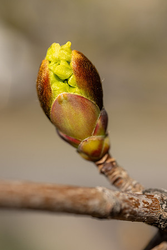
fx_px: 417
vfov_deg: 33.4
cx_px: 84
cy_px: 125
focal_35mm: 60
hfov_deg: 22.6
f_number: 10
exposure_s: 1/640
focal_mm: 60
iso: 250
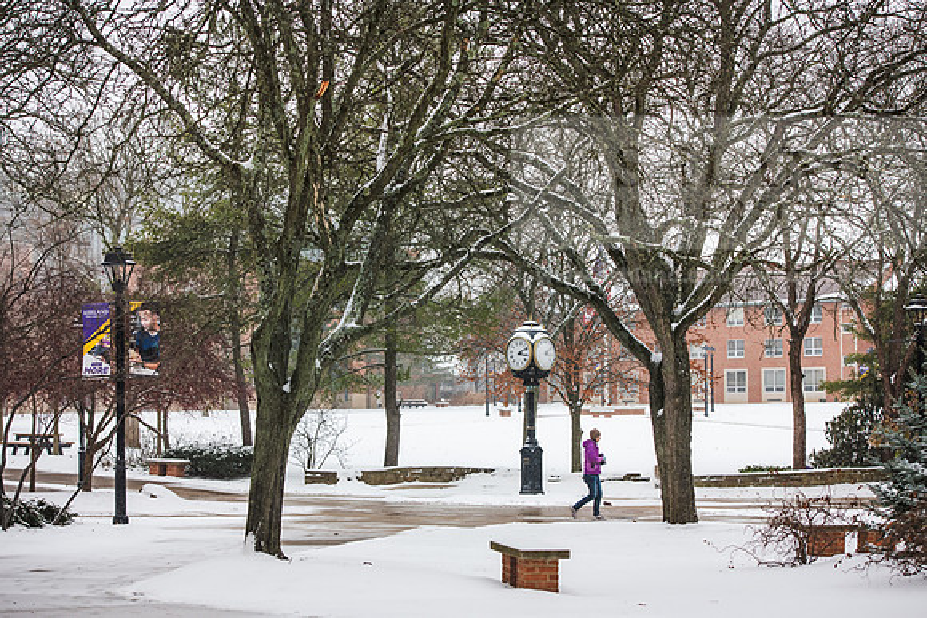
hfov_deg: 24.8
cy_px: 309
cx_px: 464
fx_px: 2112
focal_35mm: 82
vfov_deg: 16.7
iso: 400
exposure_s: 1/250
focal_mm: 82
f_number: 4.5
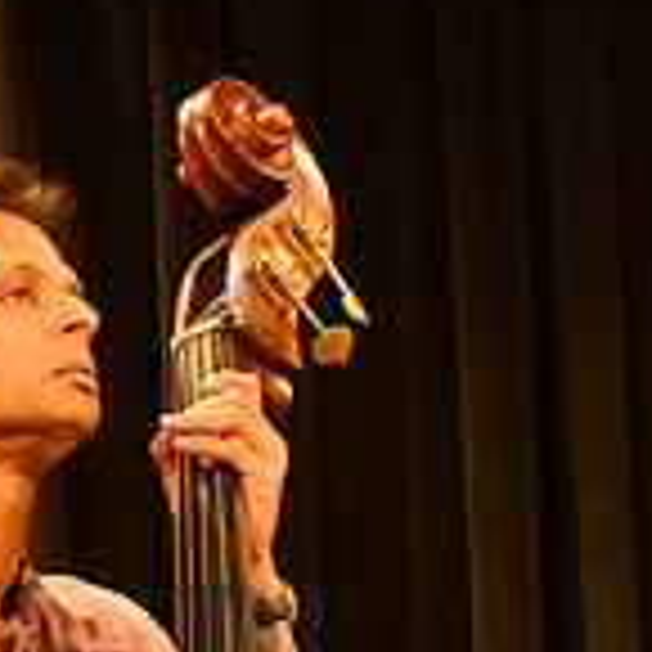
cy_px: 733
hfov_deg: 9.5
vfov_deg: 9.4
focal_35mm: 184
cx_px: 101
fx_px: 3921
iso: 12800
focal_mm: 70
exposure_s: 1/250
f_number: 5.6
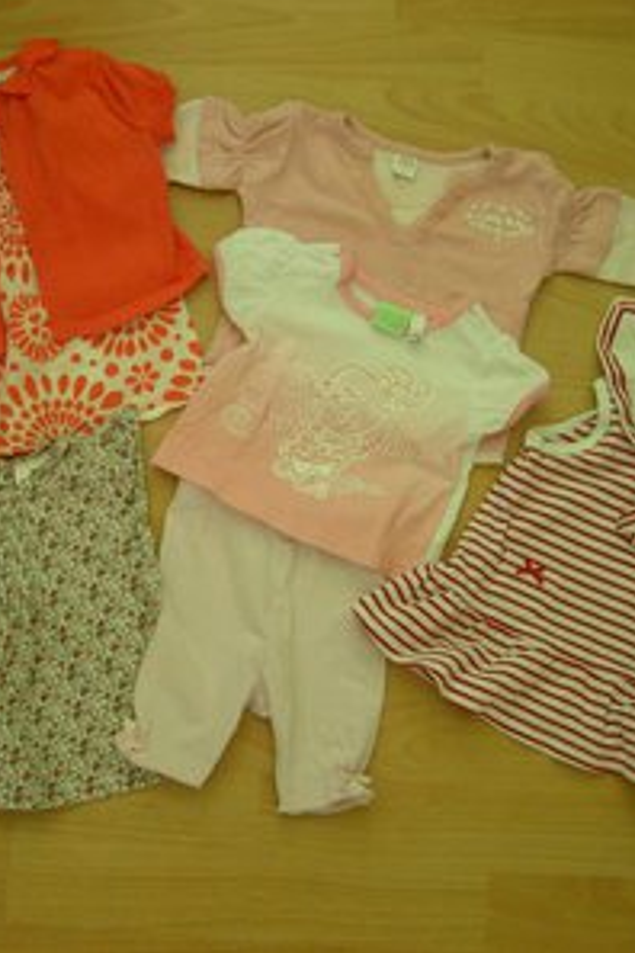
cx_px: 186
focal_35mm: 49
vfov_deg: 40.3
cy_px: 475
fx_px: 1296
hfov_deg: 27.3
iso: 186
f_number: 2.8
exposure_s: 1/8
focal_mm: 5.7
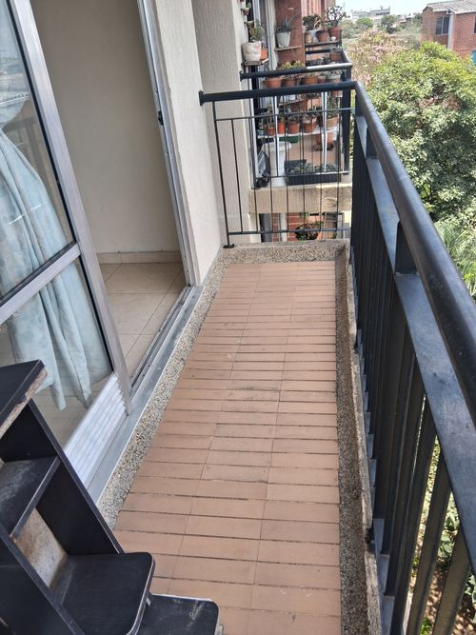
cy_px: 318
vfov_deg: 67.3
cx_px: 238
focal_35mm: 26
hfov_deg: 53.0
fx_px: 477
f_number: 1.8
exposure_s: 1/124
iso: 25
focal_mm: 3.98
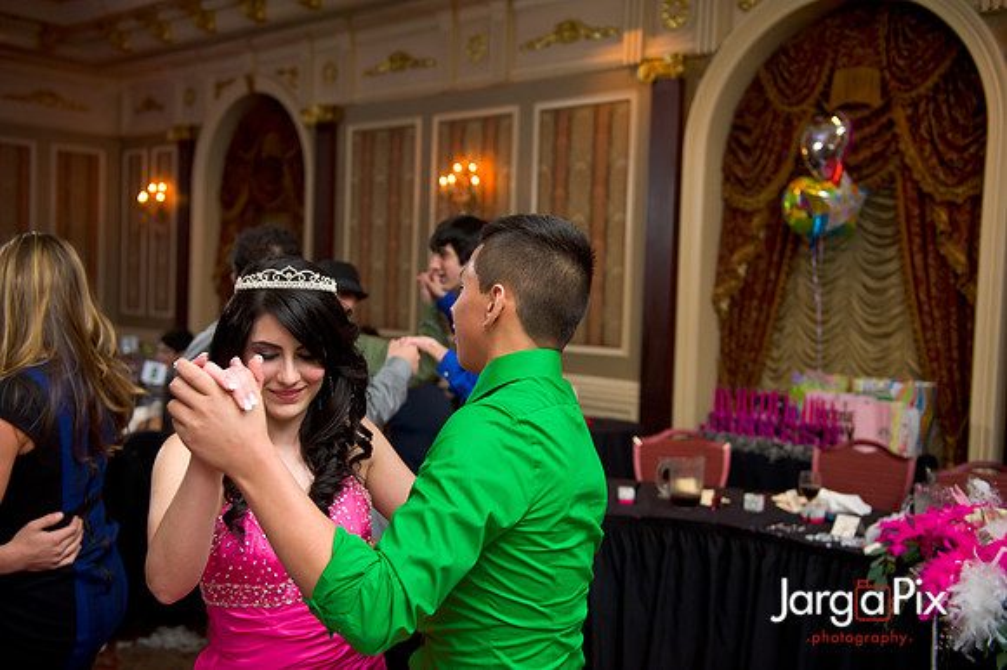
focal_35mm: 40
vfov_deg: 33.4
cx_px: 504
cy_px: 335
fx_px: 1118
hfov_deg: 48.5
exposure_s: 1/125
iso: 1600
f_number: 3.2
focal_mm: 40
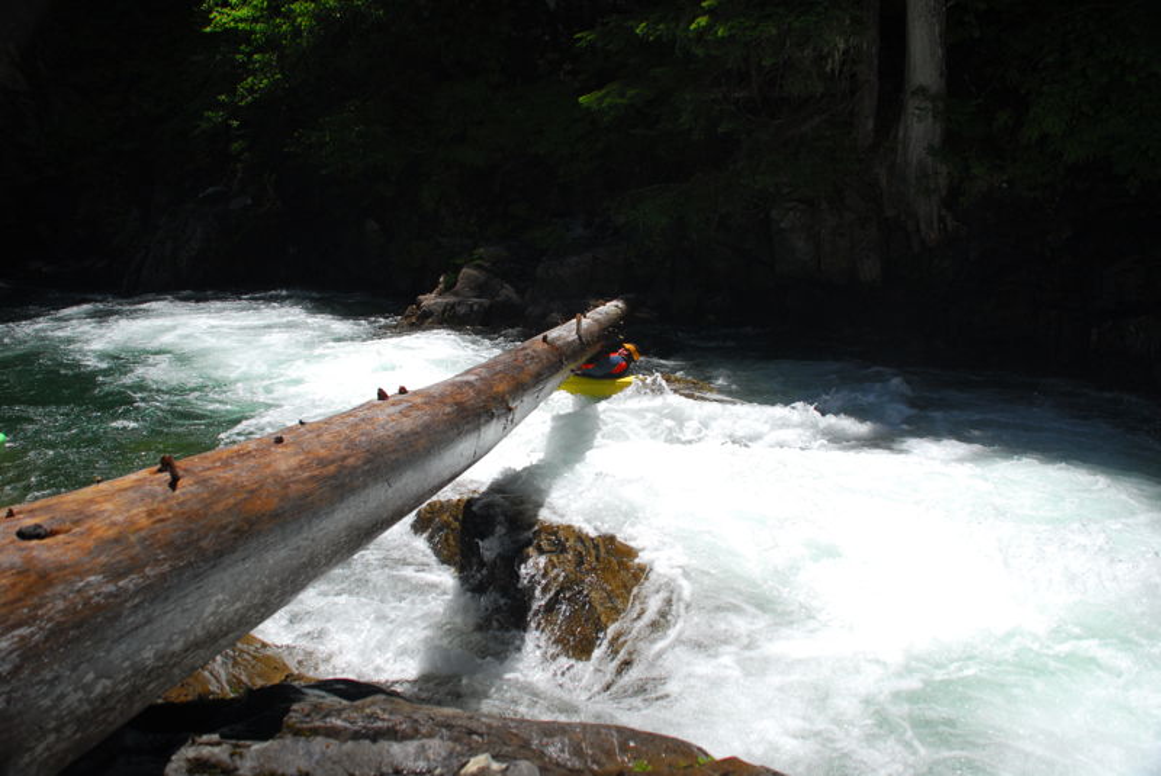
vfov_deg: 43.7
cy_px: 388
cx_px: 580
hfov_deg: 61.9
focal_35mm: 30
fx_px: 968
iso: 250
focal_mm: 20
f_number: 3.5
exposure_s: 1/640
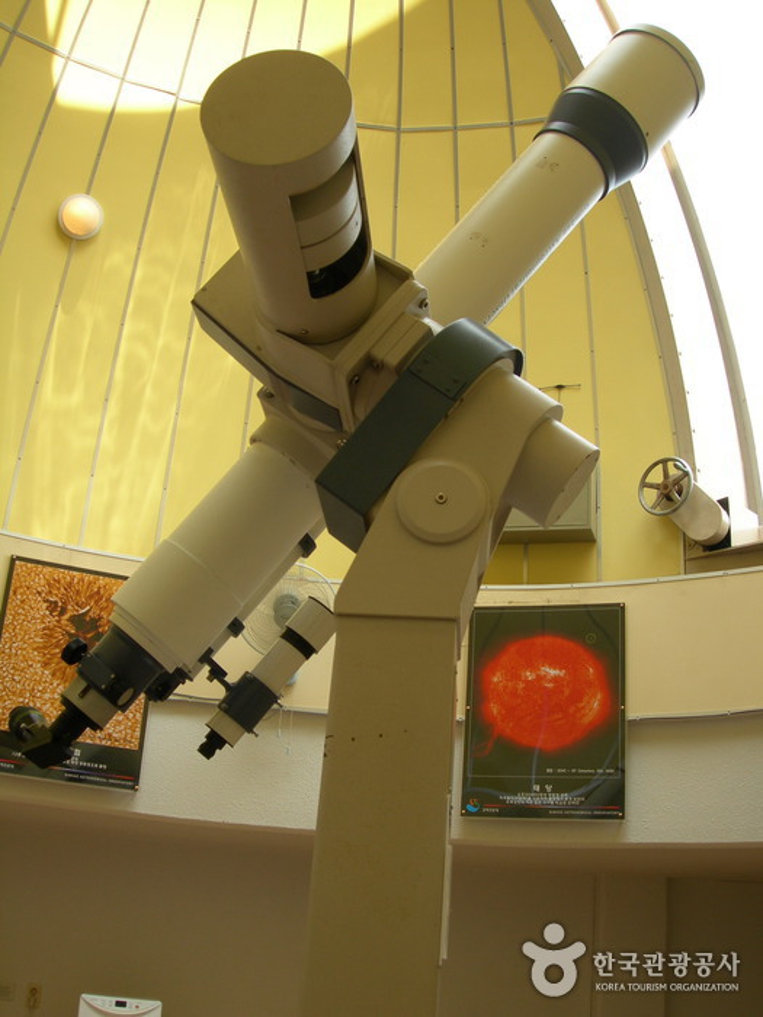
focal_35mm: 38
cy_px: 508
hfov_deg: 37.7
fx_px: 1117
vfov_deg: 49.0
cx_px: 382
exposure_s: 1/61
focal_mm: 7.8
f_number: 4.8
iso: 50
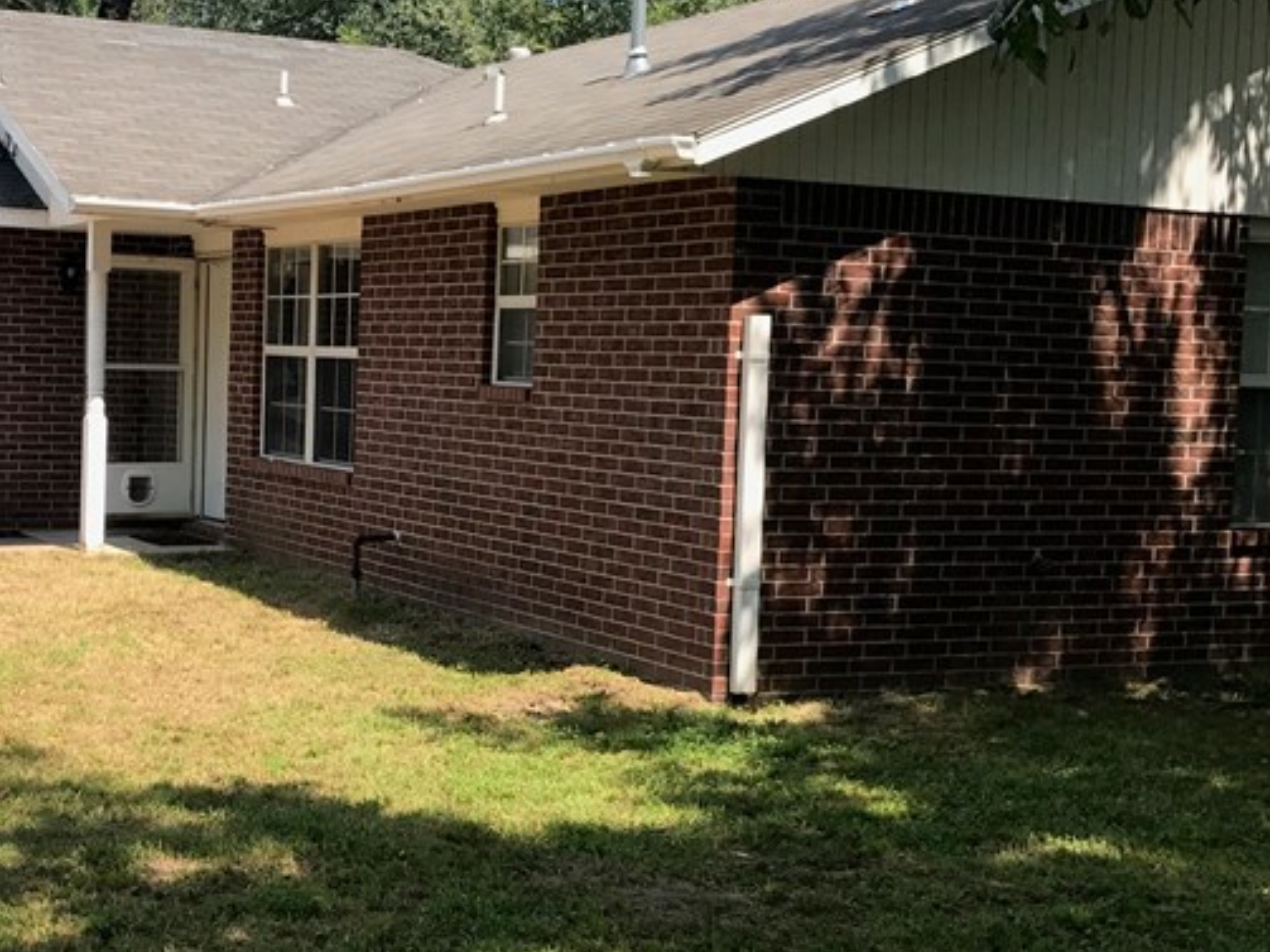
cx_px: 401
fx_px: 2091
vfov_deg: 25.6
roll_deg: -1.0
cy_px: 510
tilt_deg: -2.8
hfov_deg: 33.4
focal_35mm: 57
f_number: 1.8
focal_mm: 3.99
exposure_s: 1/997
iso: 20
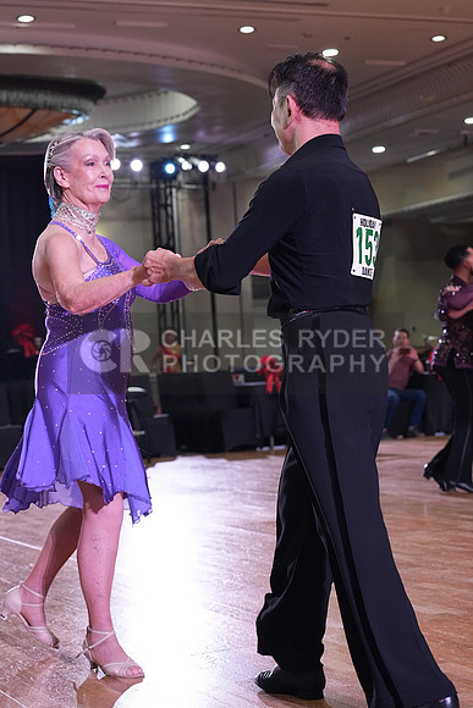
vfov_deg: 28.8
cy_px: 354
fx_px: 1379
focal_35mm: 70
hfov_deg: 19.5
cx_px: 236
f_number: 5.6
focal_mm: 70
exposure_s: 1/320
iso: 5000
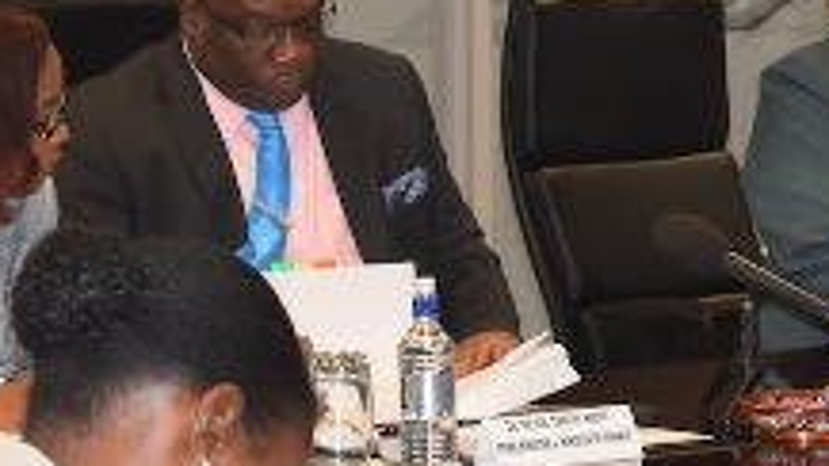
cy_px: 10
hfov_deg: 8.5
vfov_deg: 4.8
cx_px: 516
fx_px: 5595
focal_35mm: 255
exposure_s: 1/60
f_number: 5.6
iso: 800
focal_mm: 55
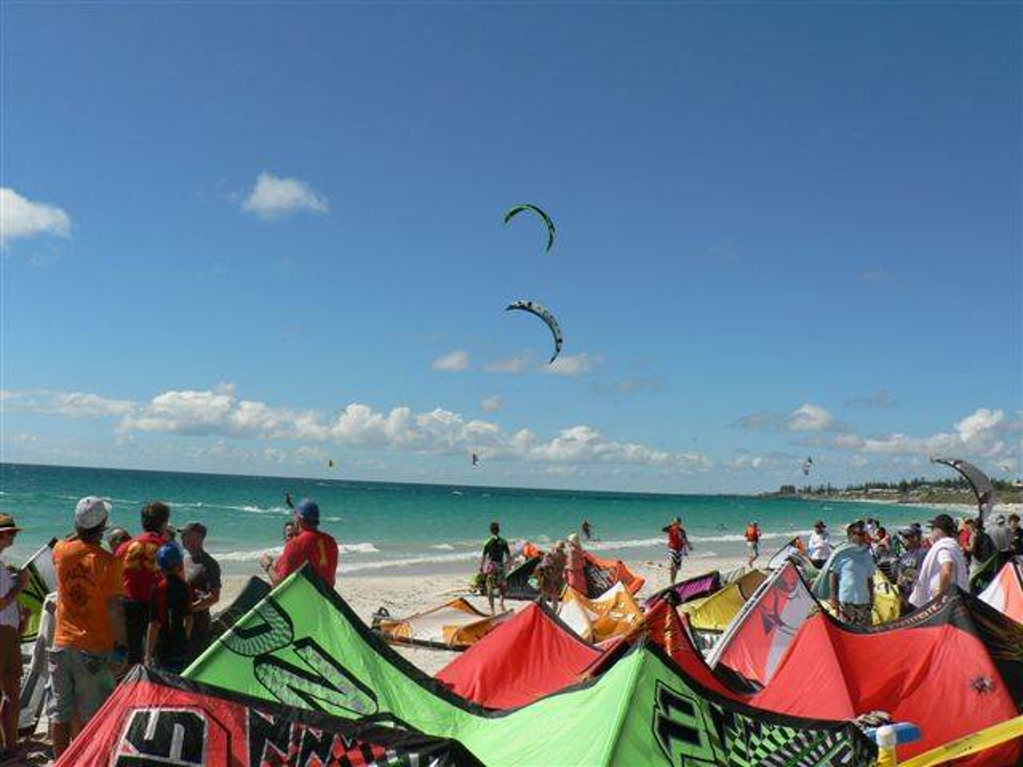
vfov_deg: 39.7
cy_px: 384
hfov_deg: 51.4
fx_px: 1064
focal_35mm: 36
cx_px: 512
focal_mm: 6
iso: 80
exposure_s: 1/800
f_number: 5
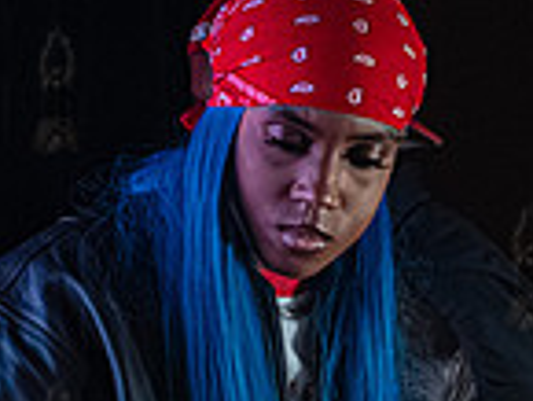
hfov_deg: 7.7
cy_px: 266
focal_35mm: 254
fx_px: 3914
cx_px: 554
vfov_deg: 5.9
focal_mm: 63
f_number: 2.8
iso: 16000
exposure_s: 1/320
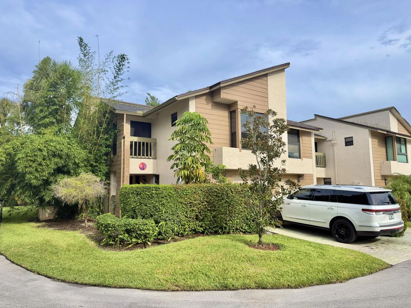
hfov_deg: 71.6
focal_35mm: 24
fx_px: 285
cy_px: 154
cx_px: 206
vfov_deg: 56.8
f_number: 1.78
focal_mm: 6.76
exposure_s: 1/1949
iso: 100
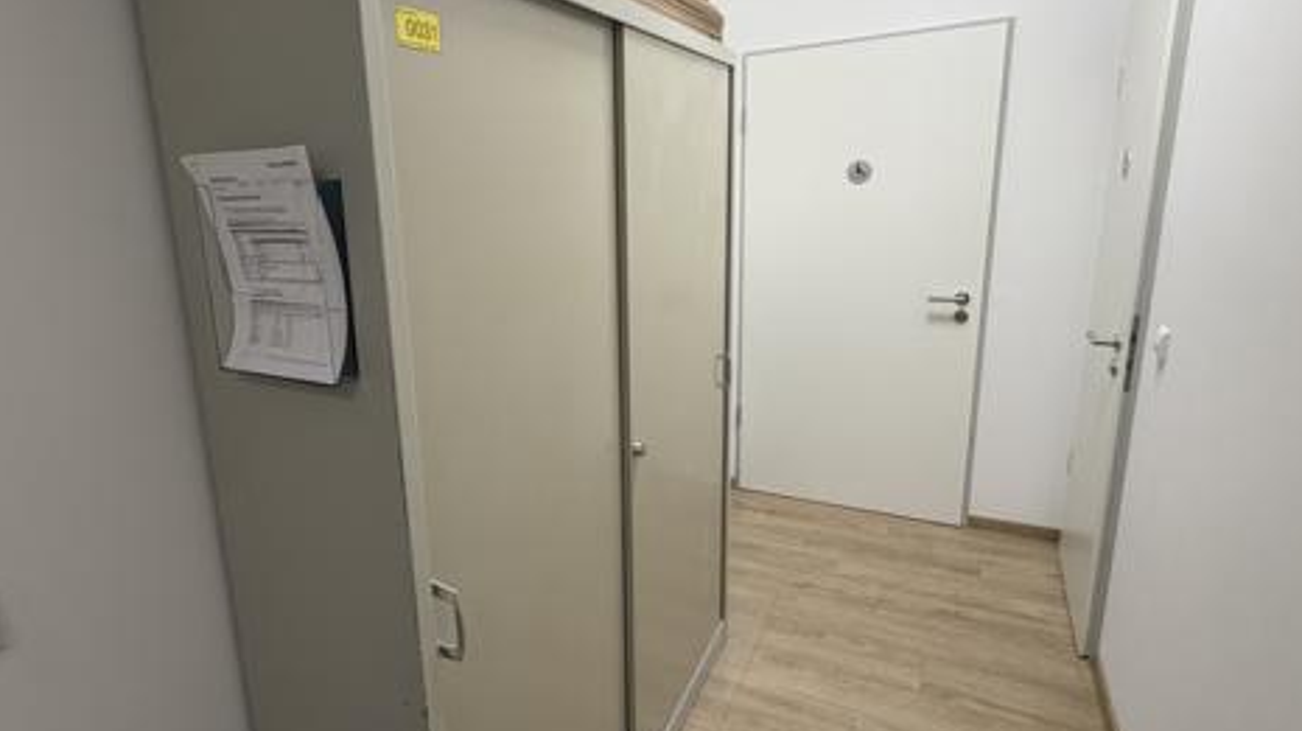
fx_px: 725
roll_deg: +4.2
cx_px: 529
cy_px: 347
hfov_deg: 83.0
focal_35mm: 21
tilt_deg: -10.3
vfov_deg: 53.5
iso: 200
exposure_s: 1/100
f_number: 2.2
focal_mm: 2.22
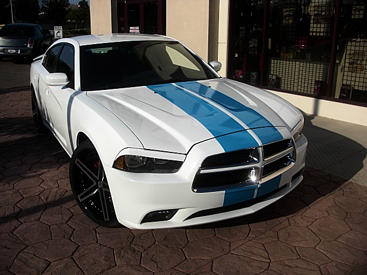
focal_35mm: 36
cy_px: 138
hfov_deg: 51.4
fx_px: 382
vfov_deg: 39.7
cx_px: 184
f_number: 7.9
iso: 50
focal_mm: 6.3
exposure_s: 1/200
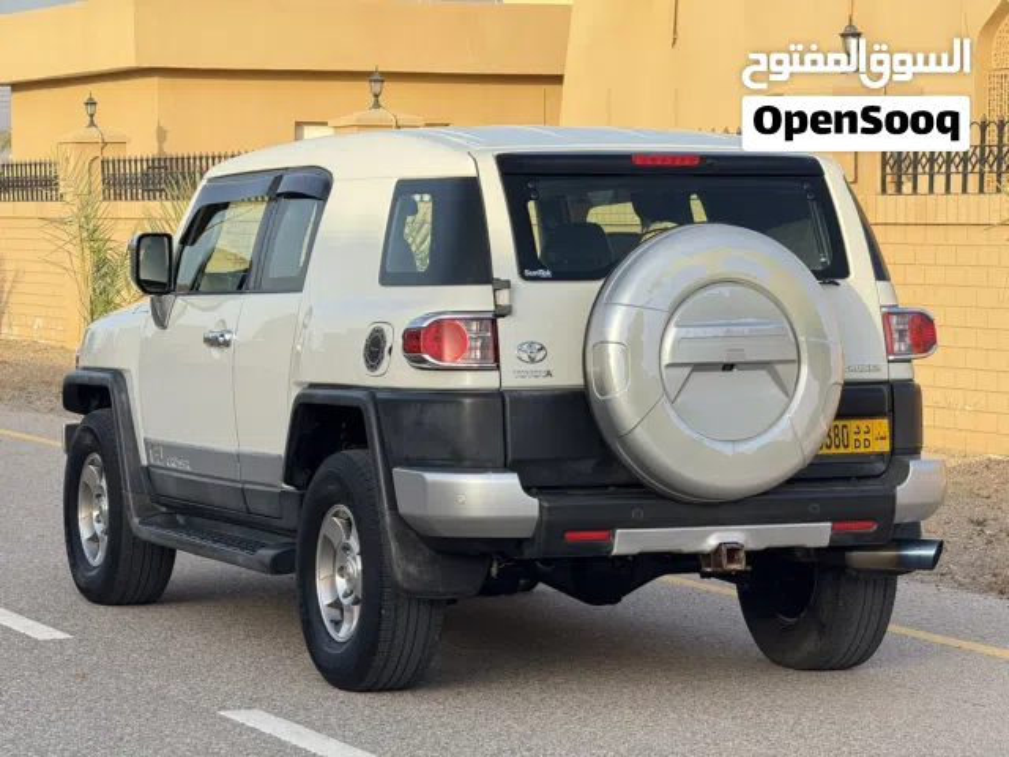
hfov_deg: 16.4
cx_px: 504
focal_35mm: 120
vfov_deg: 12.3
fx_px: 3498
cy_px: 378
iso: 64
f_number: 2.8
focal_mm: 15.66
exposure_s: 1/371
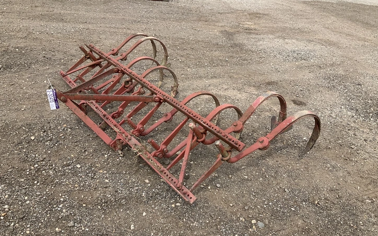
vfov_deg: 39.4
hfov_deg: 59.7
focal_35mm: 32
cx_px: 196
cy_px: 128
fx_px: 330
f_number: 1.8
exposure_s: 1/1055
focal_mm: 3
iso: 25
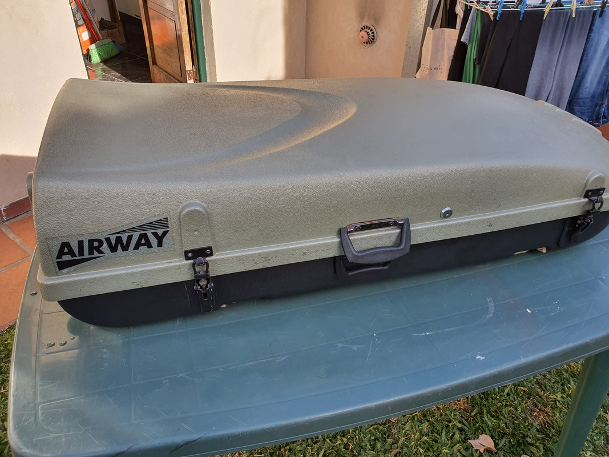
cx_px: 304
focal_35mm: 26
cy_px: 228
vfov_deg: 53.1
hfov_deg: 67.3
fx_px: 457
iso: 50
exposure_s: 1/444
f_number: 2.4
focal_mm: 4.3
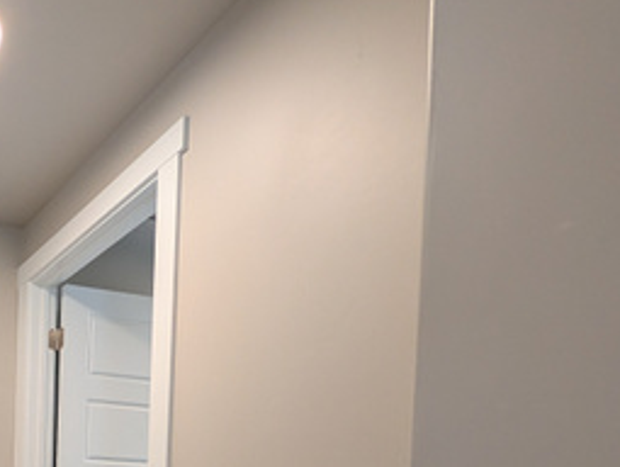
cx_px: -97
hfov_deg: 42.9
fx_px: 538
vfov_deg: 36.9
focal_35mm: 30
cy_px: 550
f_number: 1.7
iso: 233
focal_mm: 2.02
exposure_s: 1/120
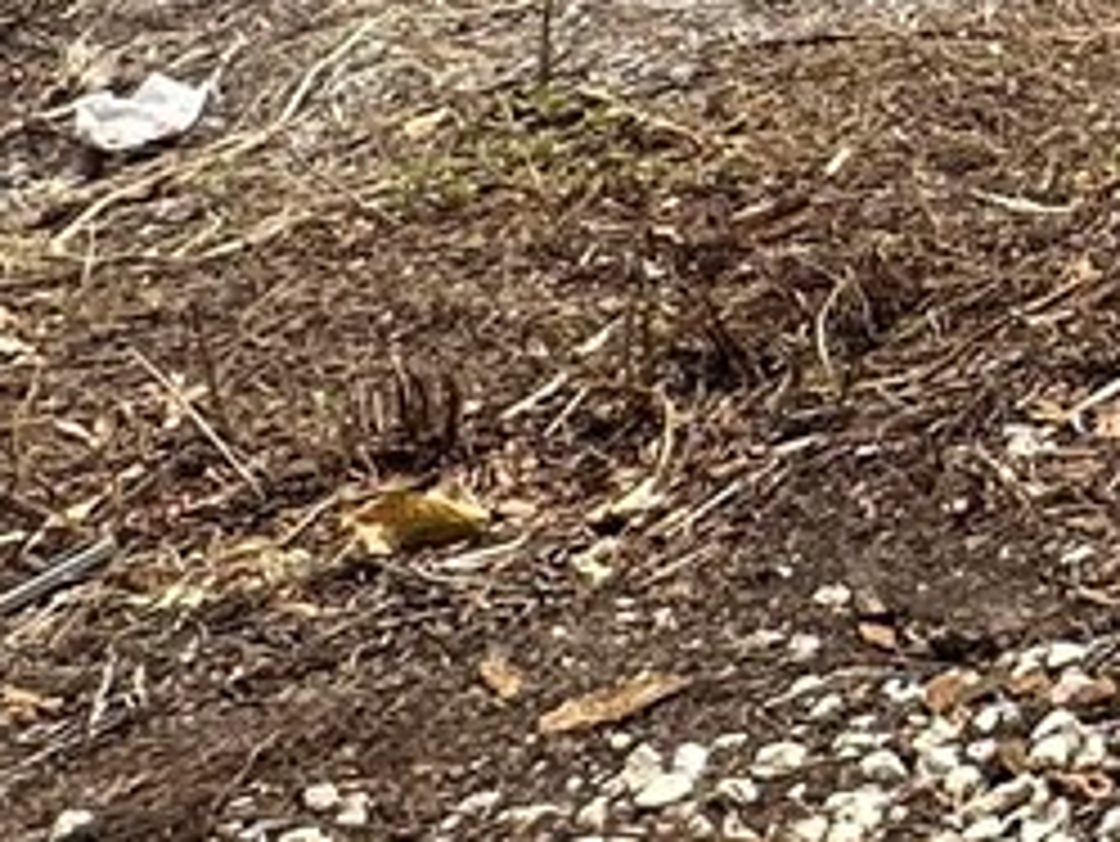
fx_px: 2913
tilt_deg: -4.7
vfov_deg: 14.3
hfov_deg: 15.0
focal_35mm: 90
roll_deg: -0.2
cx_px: 2568
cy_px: -729
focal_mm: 2.22
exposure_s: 1/1401
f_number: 2.2
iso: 40
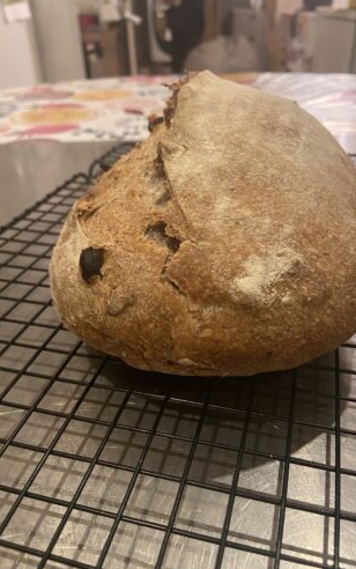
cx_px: 194
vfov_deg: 66.4
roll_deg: +1.4
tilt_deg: -30.7
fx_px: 434
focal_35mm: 28
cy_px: 281
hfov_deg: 44.5
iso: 500
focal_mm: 4.25
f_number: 1.8
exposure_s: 1/33
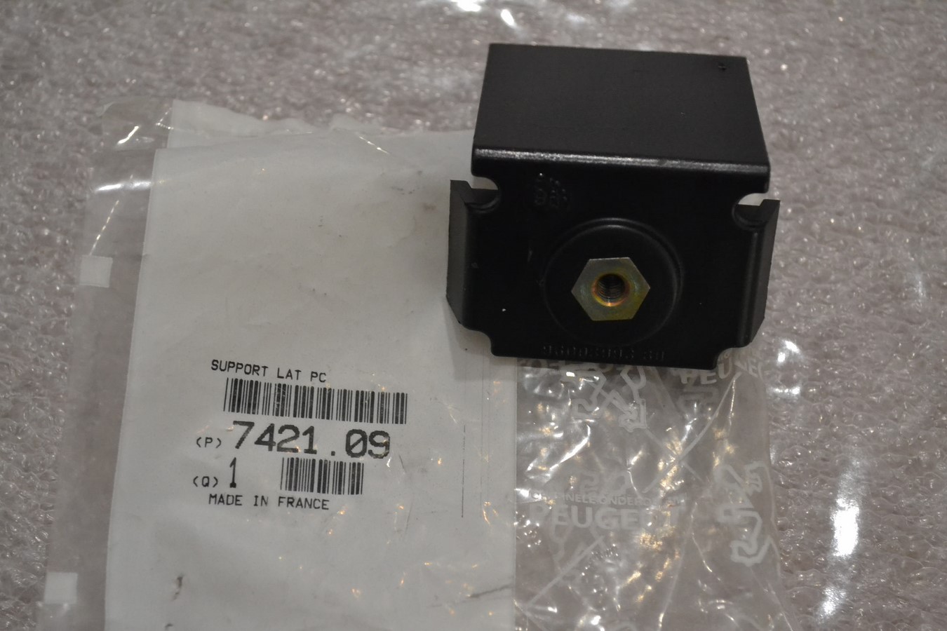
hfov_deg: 33.4
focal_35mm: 60
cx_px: 474
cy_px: 316
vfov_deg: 22.6
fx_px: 1578
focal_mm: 40
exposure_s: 1/30
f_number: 5.3
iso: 3200
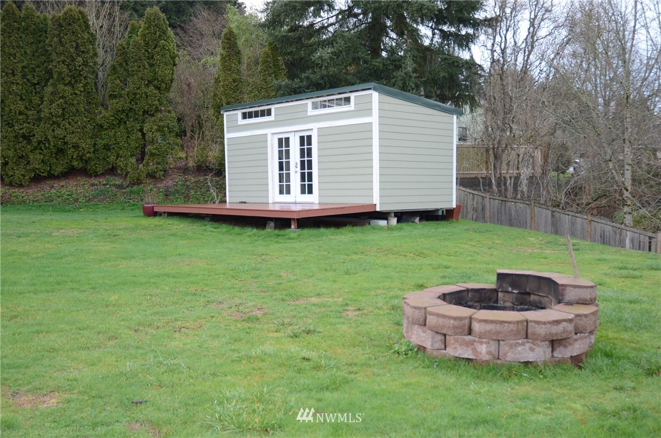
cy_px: 219
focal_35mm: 38
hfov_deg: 51.4
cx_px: 330
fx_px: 687
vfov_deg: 35.3
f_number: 3.8
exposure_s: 1/100
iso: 200
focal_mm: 25
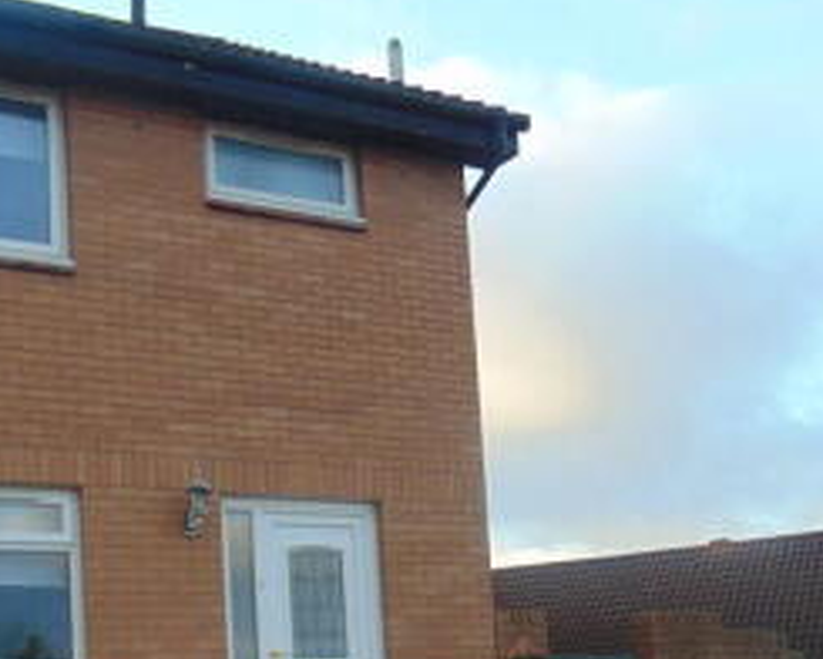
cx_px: 519
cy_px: 604
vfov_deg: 25.4
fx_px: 1413
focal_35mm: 58
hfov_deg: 32.3
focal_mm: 4.5
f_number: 3
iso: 80
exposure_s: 1/125
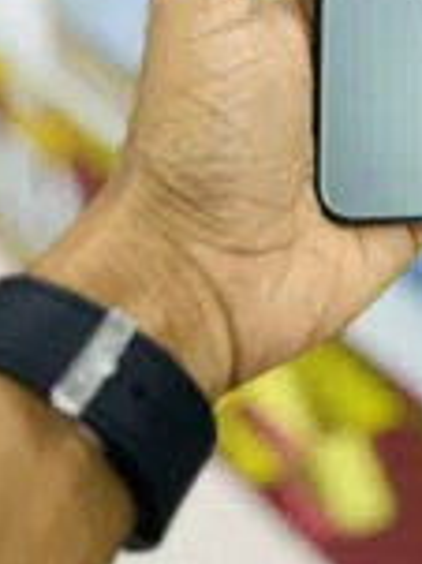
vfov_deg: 24.9
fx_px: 1123
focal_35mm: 69
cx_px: 400
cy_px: -146
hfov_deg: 20.7
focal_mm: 5.7
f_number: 1.5
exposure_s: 1/135
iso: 32
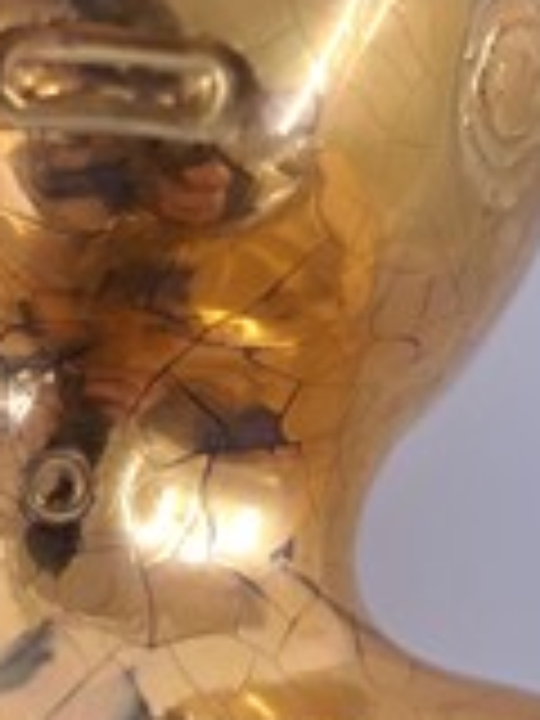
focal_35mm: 60
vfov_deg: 31.7
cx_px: 184
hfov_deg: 24.3
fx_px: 1248
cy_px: 202
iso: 160
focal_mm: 5.23
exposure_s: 1/50
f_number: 1.8
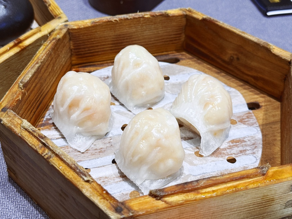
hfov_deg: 39.7
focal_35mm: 48
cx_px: 146
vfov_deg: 30.3
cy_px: 110
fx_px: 405
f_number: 1.78
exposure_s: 1/100
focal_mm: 6.76
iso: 80
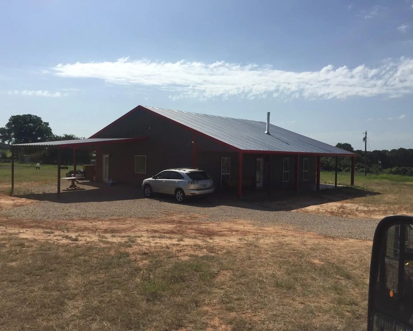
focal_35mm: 31
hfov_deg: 57.2
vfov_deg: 47.1
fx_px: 379
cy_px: 166
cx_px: 198
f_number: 2.2
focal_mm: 4.15
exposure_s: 1/4950
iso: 32
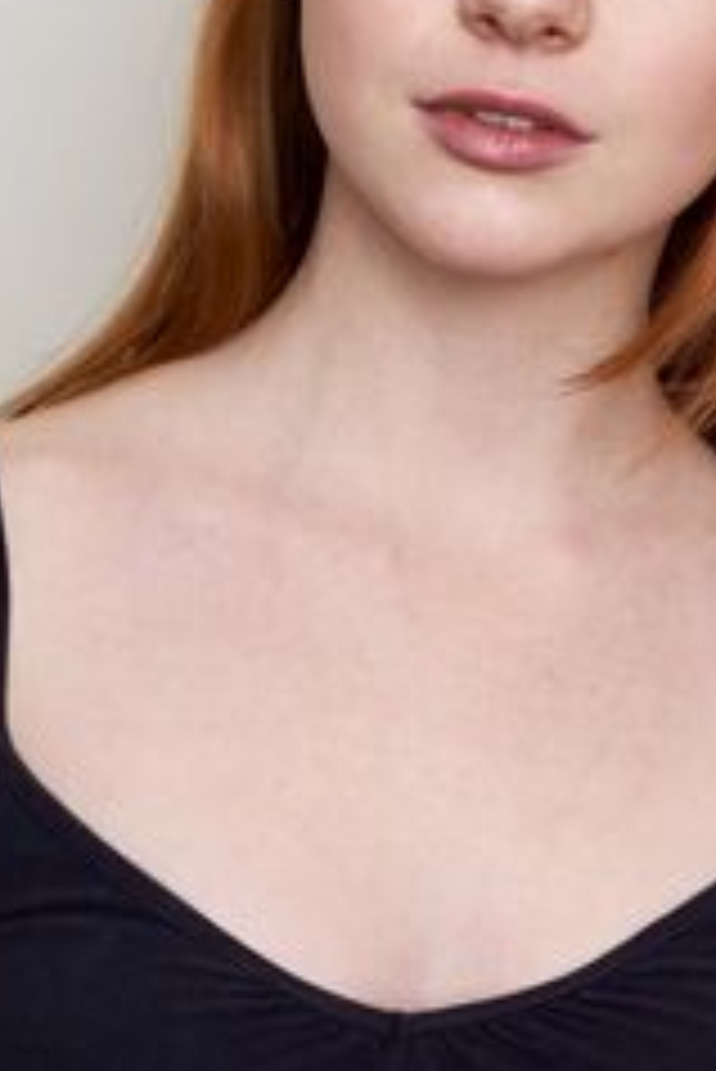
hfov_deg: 10.3
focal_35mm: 133
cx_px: 675
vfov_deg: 15.4
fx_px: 3962
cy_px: 778
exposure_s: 1/160
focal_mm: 50
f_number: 6.3
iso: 63
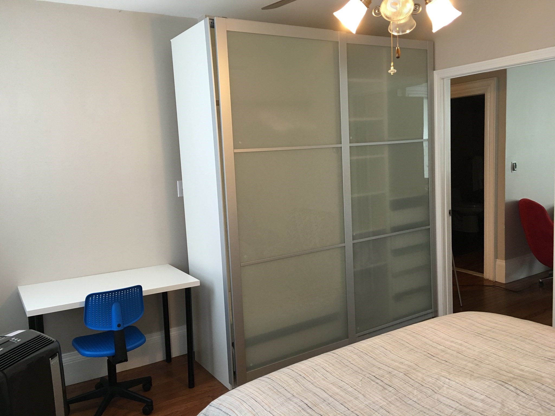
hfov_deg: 61.7
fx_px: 465
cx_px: 278
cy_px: 208
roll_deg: +3.3
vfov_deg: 48.2
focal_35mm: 29
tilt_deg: -7.3
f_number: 2.2
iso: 50
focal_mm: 4.15
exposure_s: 1/15
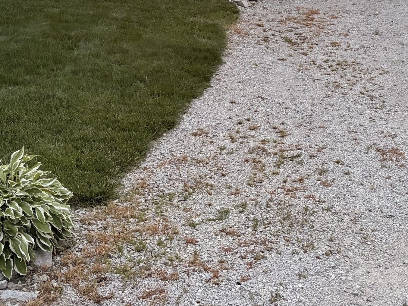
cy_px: -35
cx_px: 190
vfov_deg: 23.2
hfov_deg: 32.7
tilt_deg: -0.9
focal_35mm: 59
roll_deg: -0.9
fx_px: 695
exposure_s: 1/39
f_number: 1.6
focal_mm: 5.96
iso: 640
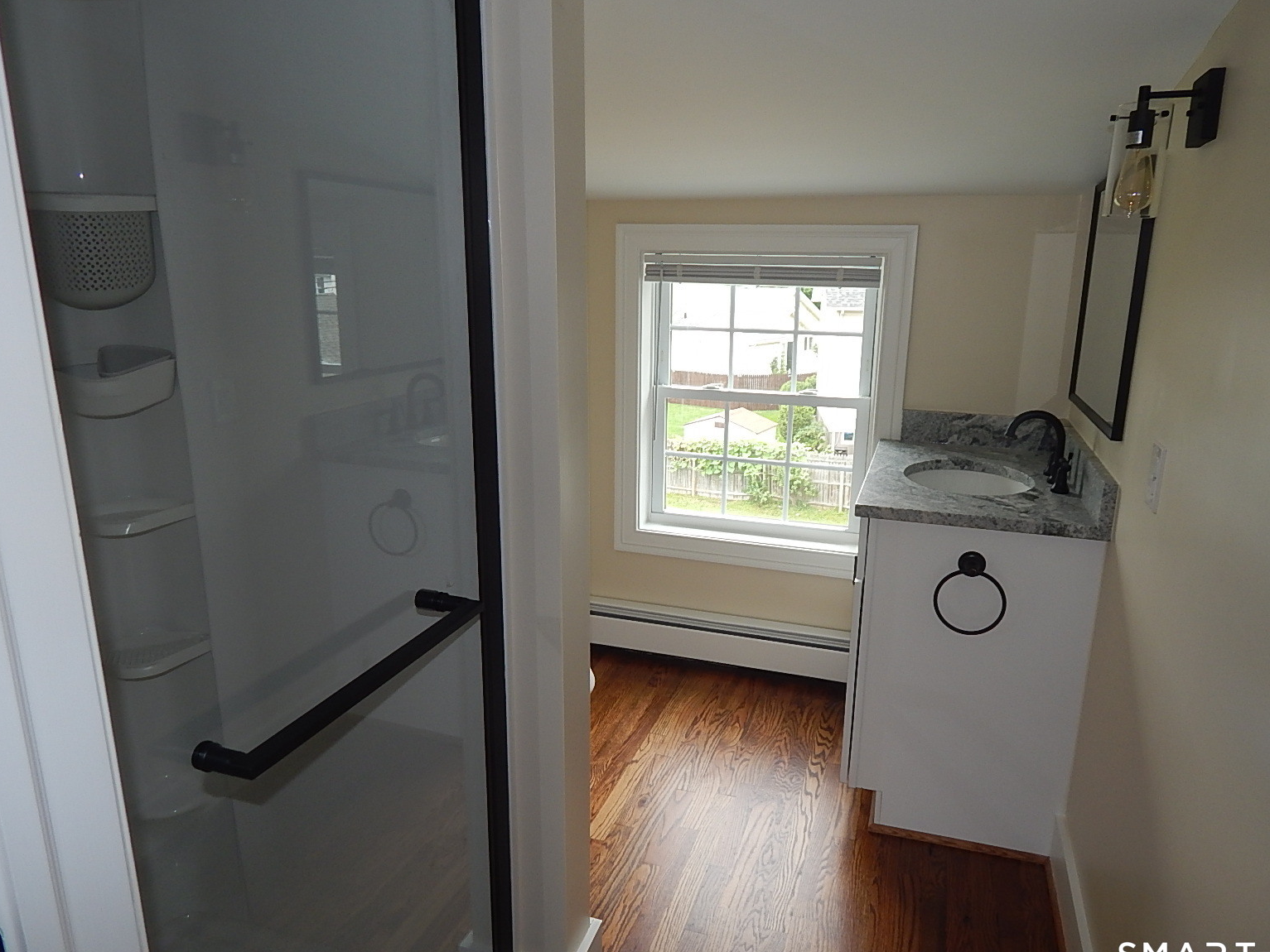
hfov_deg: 71.6
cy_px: 488
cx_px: 660
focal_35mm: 24
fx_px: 881
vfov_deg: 56.8
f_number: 3
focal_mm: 4
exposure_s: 1/30
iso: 125
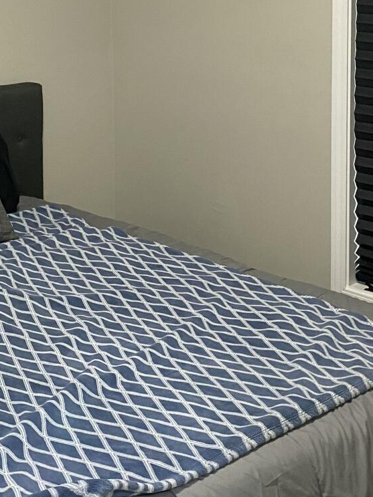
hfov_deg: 20.7
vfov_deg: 26.6
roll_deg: -0.9
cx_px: 55
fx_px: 1006
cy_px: 24
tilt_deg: -1.8
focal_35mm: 70
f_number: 1.8
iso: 250
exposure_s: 1/60
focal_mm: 4.25
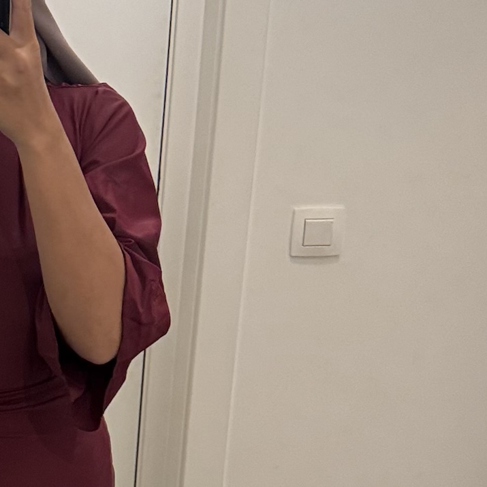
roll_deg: -0.1
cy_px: 517
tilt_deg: -19.4
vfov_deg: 18.8
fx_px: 1417
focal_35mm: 89
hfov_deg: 17.9
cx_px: -192
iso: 320
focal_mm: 6.76
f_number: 1.78
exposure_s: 1/50
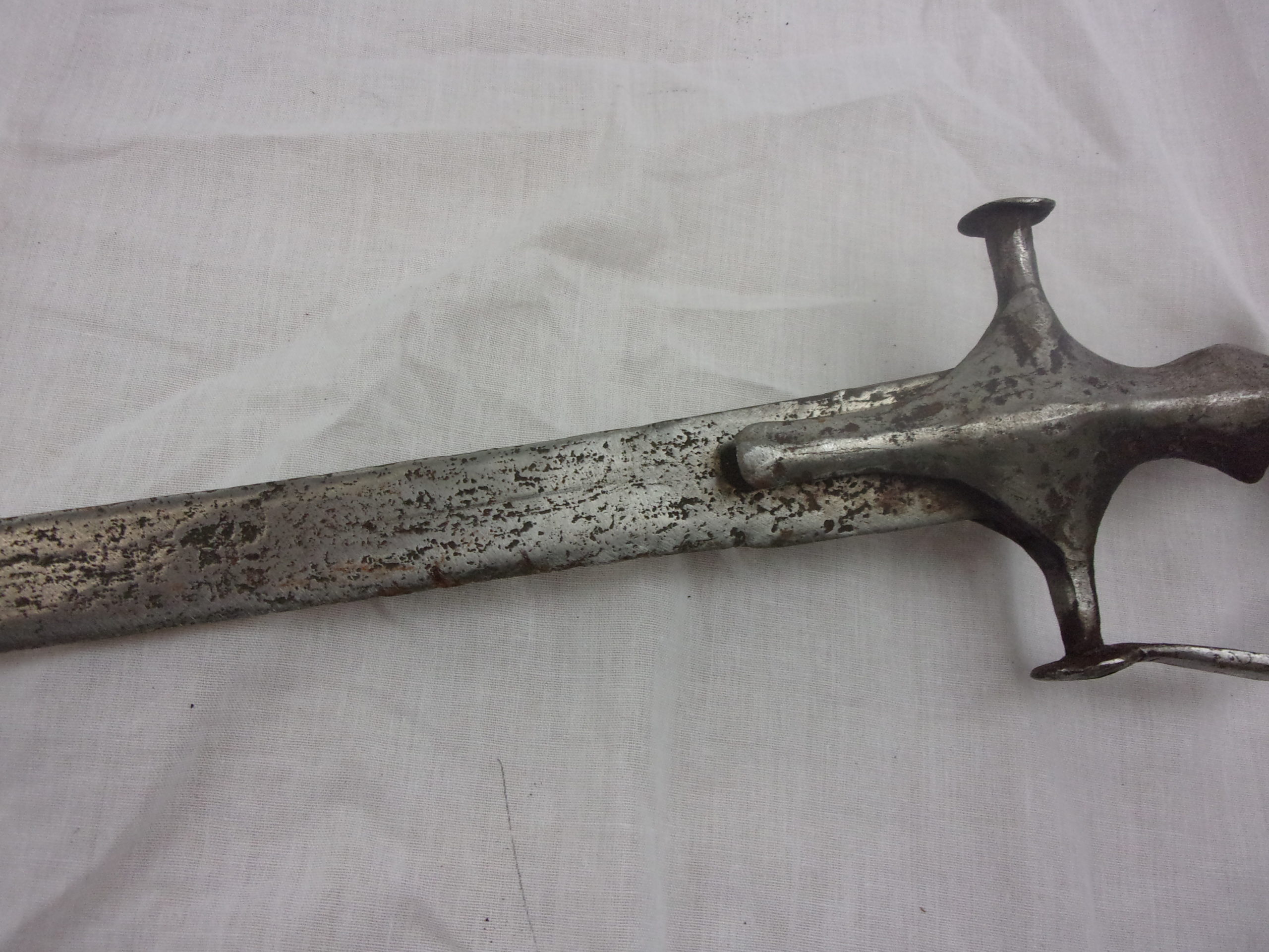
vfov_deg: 49.7
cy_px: 476
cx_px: 634
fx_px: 1026
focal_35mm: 28
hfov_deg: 63.4
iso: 268
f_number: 3.9
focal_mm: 5.1
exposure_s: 1/125
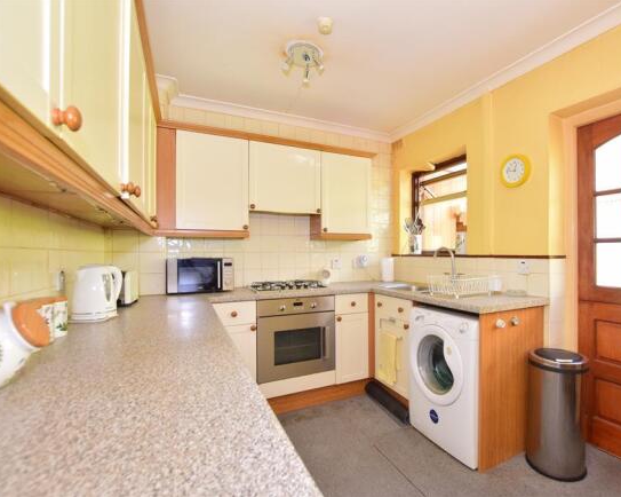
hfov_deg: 88.6
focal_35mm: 17
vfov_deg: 76.9
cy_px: 248
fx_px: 312
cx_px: 369
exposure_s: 1/5
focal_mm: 10
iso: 400
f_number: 7.1
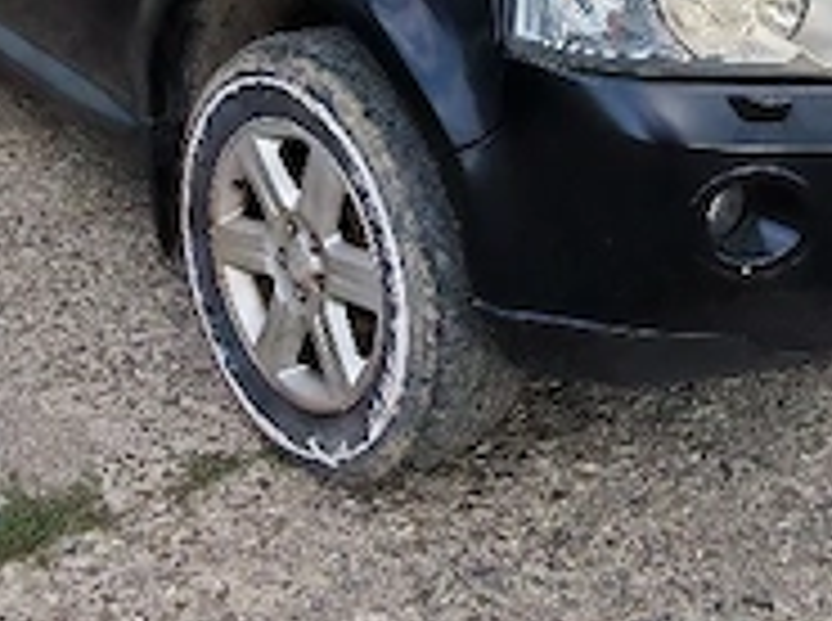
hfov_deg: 36.8
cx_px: 472
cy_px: -9
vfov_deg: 26.4
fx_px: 1247
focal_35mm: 52
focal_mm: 1.96
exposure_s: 1/667
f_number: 2.2
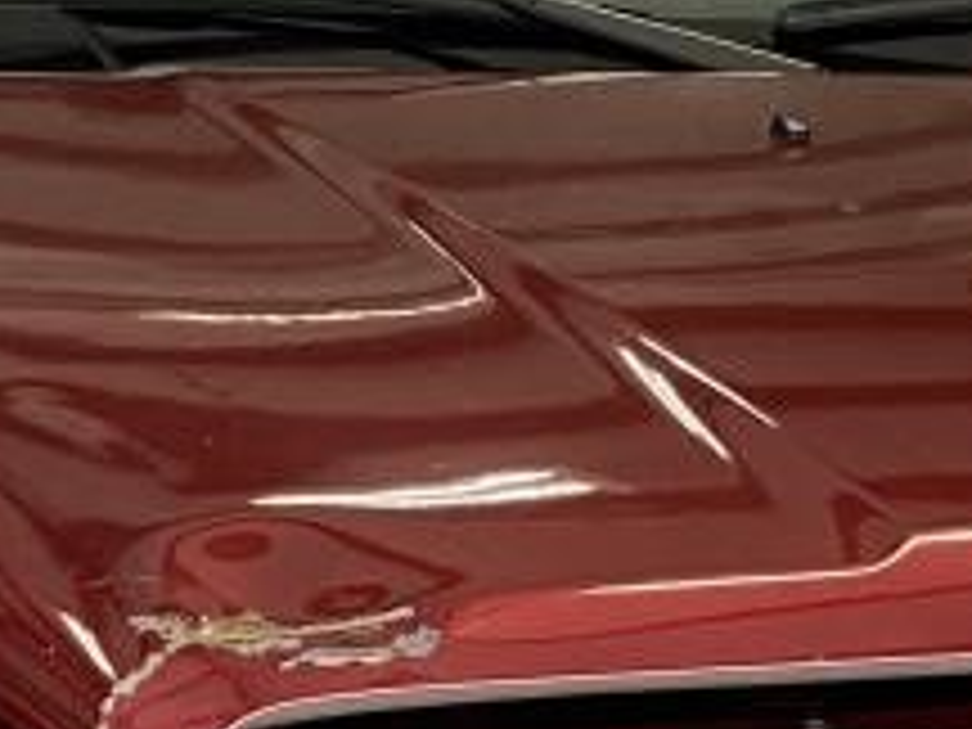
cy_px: 788
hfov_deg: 12.4
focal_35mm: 154
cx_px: 1256
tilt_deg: -14.5
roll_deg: -5.2
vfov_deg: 9.5
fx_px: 4324
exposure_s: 1/95
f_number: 1.8
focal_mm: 4.25
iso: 125
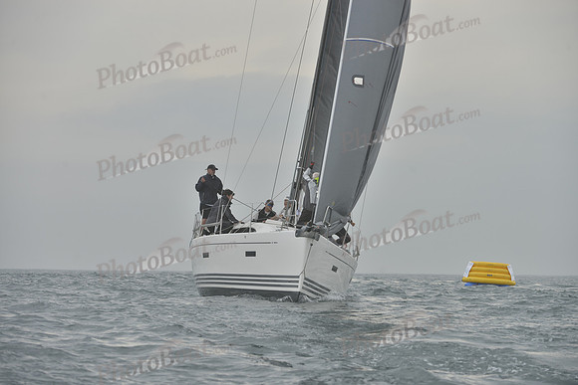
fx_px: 3212
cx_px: 289
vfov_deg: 6.9
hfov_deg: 10.3
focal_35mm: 200
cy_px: 192
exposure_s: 1/800
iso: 280
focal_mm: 200
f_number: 7.1
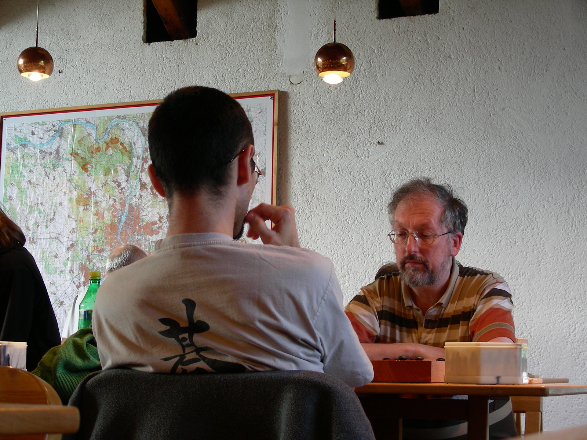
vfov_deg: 21.0
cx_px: 294
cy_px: 220
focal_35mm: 70
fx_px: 1187
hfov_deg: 27.8
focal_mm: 11.7
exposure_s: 1/12.4
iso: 50
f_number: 3.5
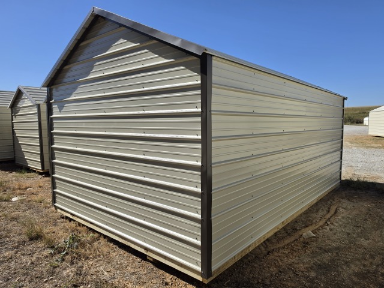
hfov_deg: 73.9
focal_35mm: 23
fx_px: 255
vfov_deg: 58.9
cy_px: 144
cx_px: 192
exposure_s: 1/7939
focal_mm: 6.5
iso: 64
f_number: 1.4
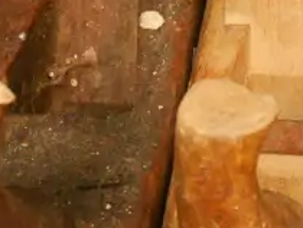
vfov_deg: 9.5
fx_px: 1367
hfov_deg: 12.0
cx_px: 480
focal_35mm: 156
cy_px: 133
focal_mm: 16
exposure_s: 1/80
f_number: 4
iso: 3200
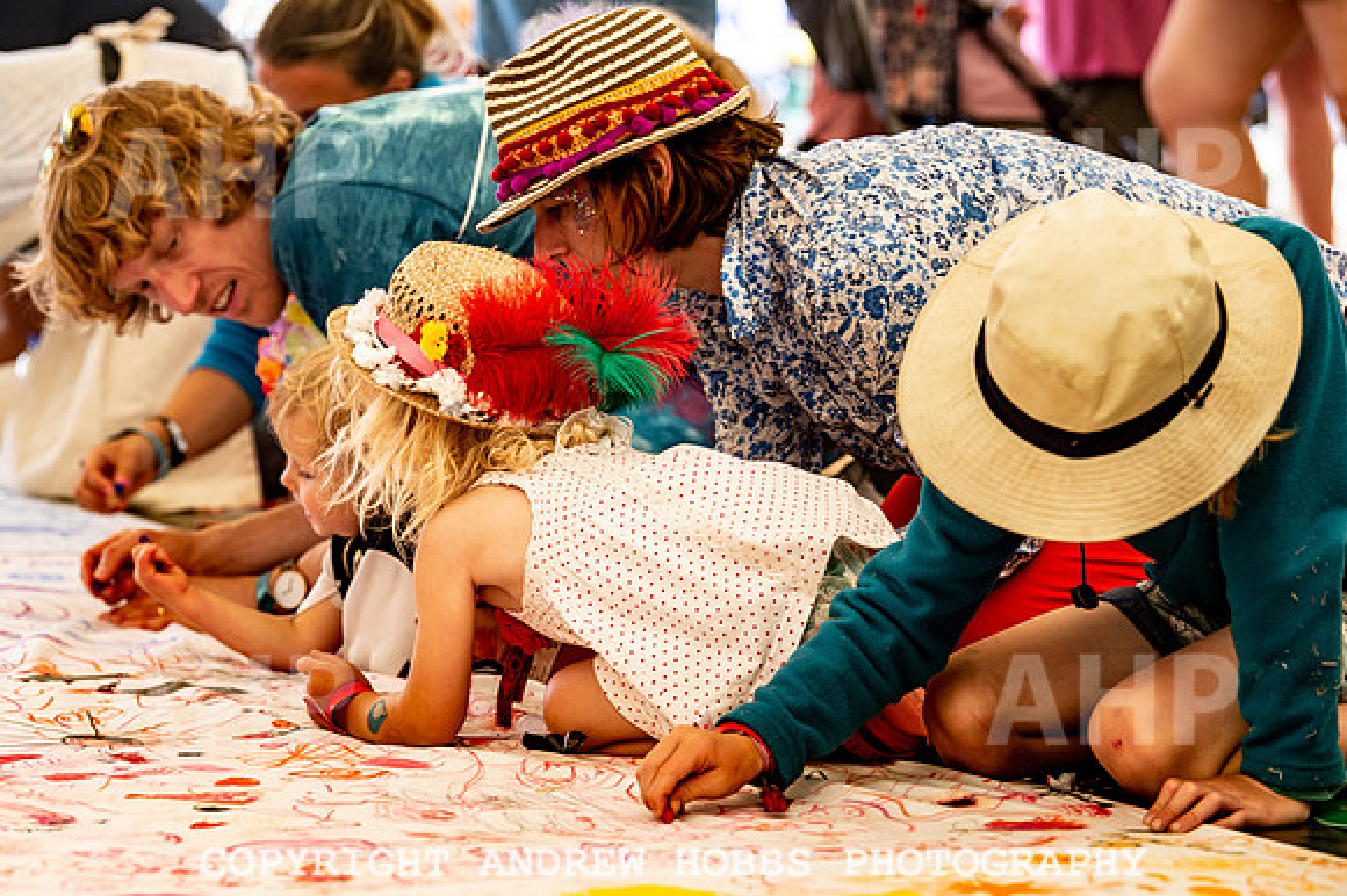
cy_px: 413
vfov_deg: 10.6
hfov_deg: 15.9
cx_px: 621
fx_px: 4835
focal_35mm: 129
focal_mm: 120
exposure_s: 1/160
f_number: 4.5
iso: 180
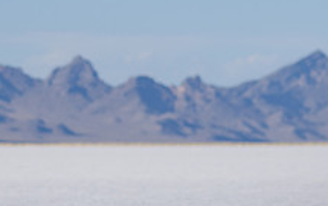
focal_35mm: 356
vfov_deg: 3.7
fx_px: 3186
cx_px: -8
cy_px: -22
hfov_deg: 5.9
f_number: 5
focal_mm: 105
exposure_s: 1/2500
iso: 125
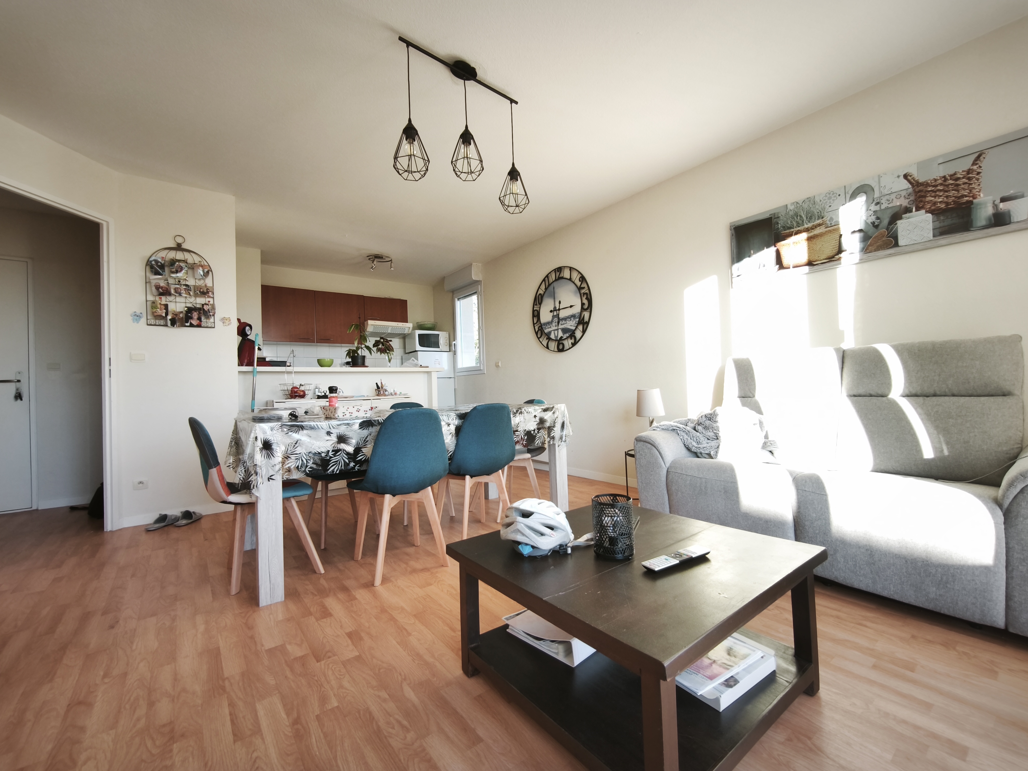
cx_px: 514
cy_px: 386
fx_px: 445
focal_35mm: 15
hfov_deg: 98.2
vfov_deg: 81.7
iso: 50
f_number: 2.2
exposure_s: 1/25
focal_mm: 1.91
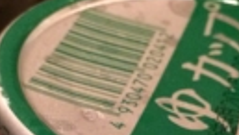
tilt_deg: -41.1
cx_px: 115
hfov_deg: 19.4
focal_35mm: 110
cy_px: 213
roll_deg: -3.5
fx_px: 698
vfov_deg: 10.6
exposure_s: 1/25
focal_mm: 4.15
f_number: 2.2
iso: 320
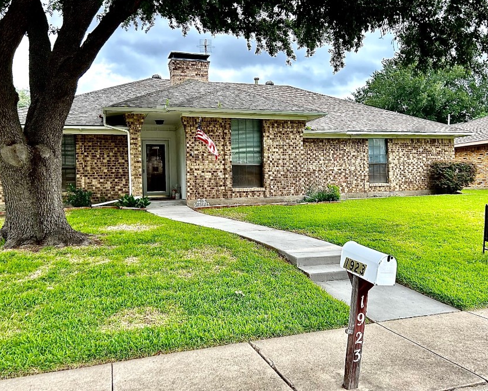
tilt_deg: +1.2
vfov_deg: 47.1
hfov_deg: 57.1
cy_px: 178
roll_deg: +2.1
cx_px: 263
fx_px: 448
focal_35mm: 31
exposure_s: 1/277
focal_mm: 5.7
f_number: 1.5
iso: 40
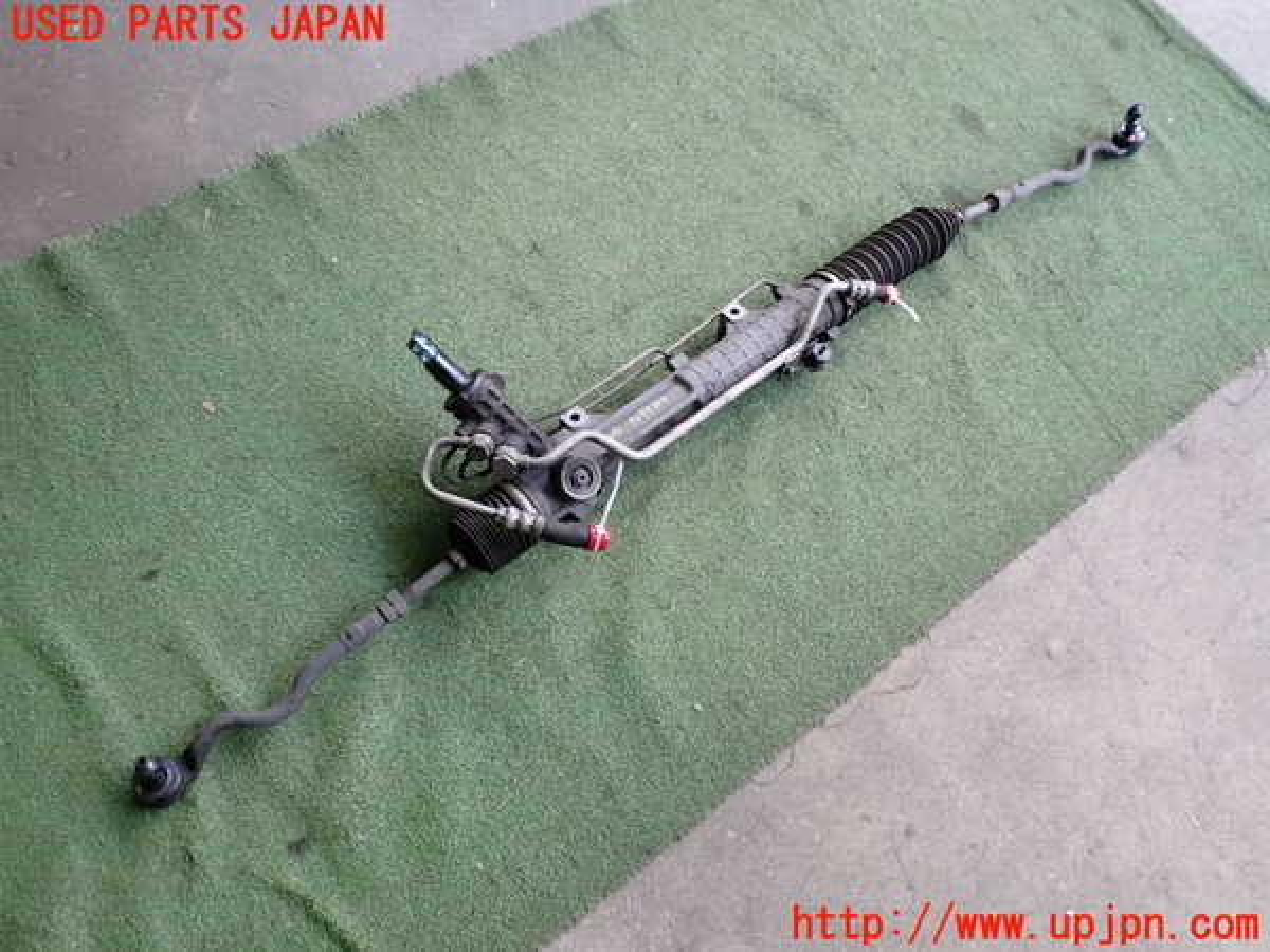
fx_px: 1101
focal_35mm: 30
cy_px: 476
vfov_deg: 46.8
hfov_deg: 60.0
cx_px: 635
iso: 200
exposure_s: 1/60
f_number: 2.3
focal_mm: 5.4
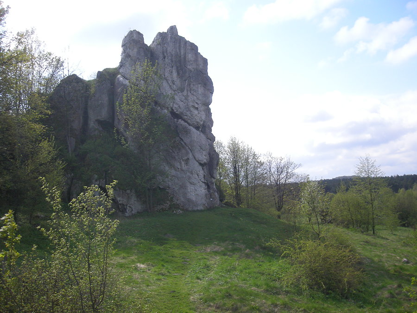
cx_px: 208
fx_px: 422
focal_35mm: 35
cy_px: 156
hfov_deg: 52.6
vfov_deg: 40.7
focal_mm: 5.7
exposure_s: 1/206
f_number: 5.7
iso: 72
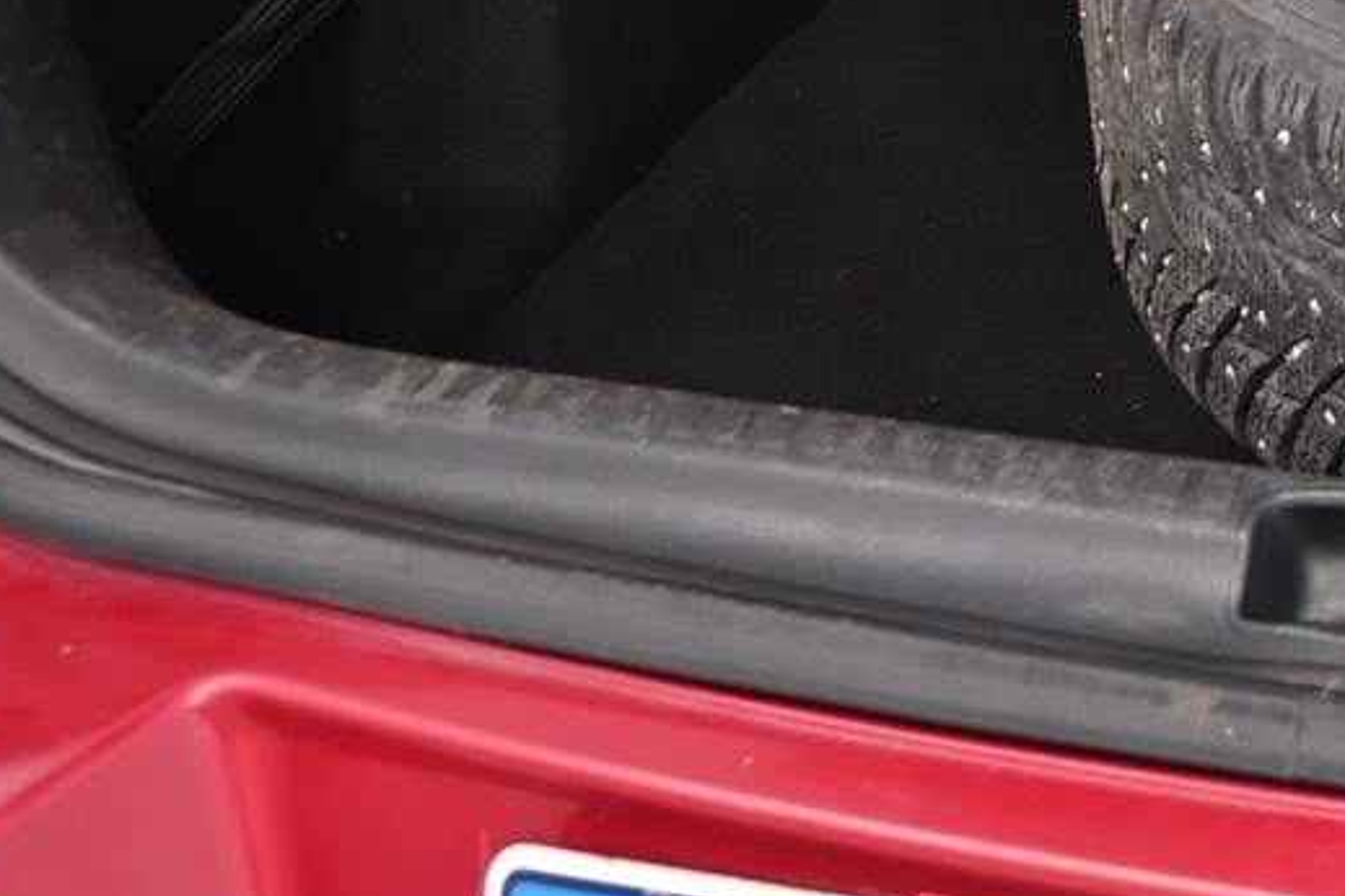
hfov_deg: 22.6
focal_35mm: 80
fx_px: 2972
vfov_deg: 15.8
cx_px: 1775
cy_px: -445
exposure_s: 1/25
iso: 1000
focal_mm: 17
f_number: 3.5
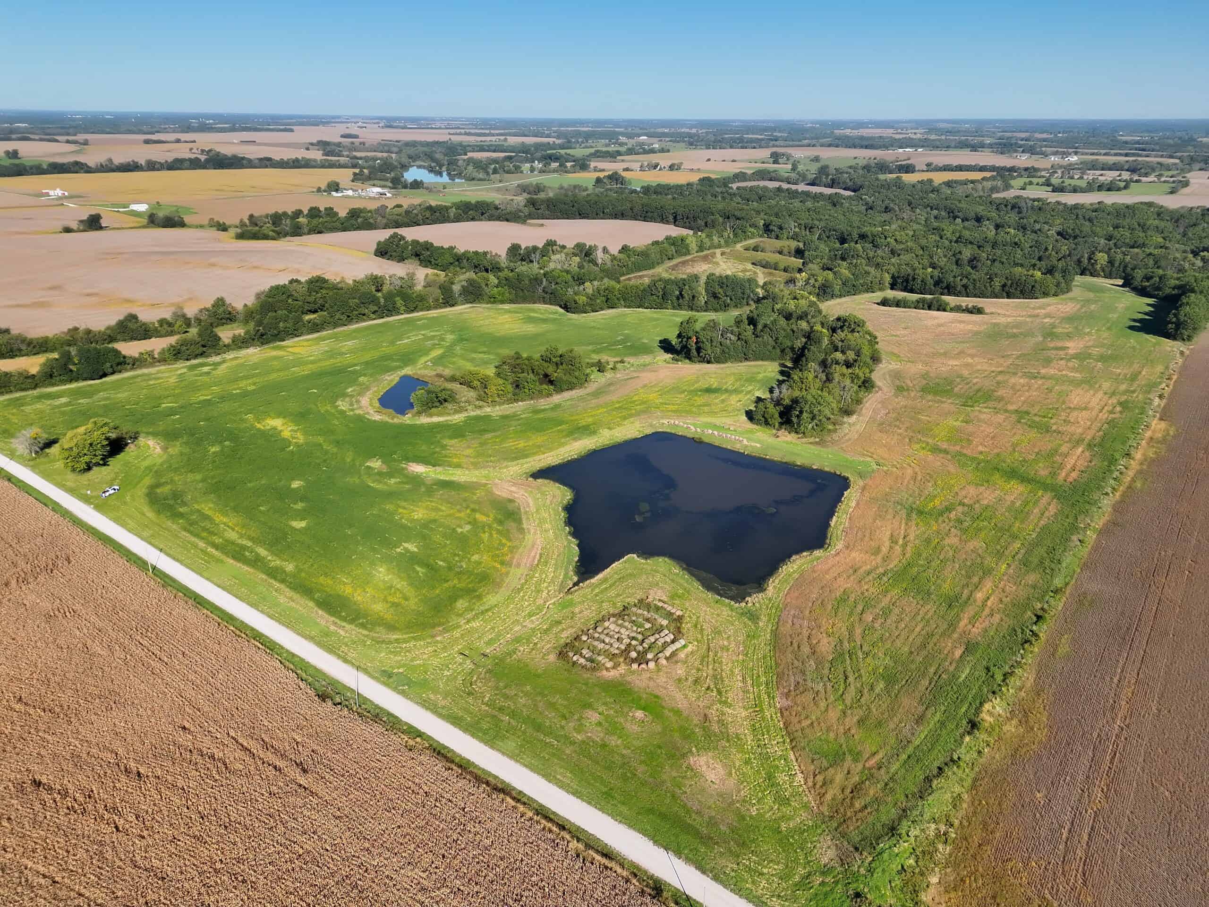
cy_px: 454
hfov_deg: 71.6
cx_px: 604
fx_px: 838
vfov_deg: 56.8
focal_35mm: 24
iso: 210
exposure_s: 1/6000
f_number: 1.7
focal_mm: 6.72
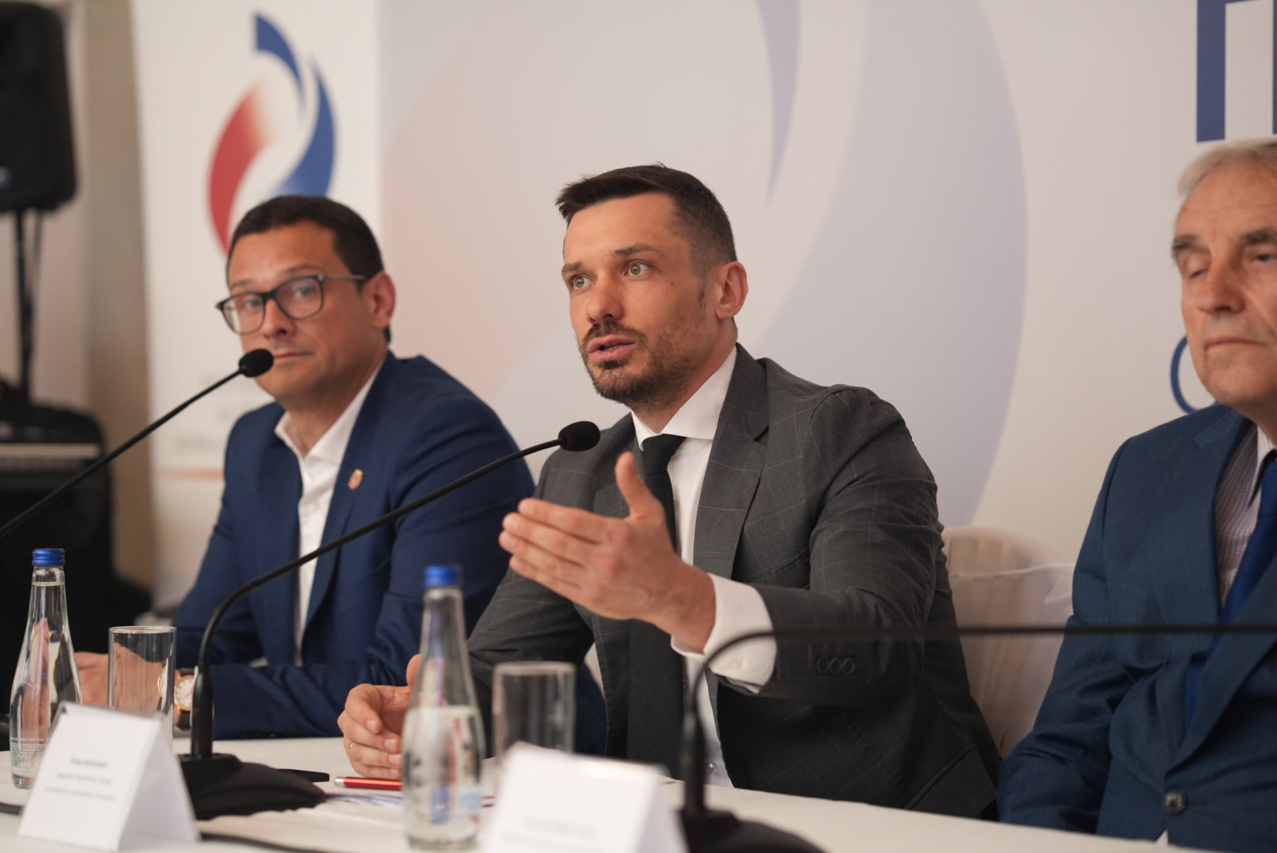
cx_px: 638
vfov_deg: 16.1
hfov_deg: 23.9
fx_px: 3017
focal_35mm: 85
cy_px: 426
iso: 1600
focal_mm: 85
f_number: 2.5
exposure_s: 1/125
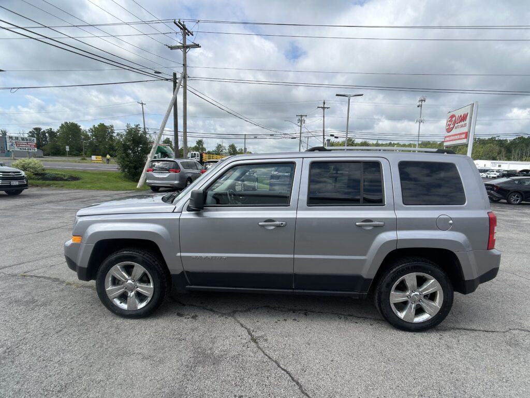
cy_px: 199
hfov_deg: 67.3
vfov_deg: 53.1
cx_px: 265
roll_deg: -2.8
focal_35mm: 26
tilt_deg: -8.3
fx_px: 398
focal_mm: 5.7
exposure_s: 1/4630
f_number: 1.5
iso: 50
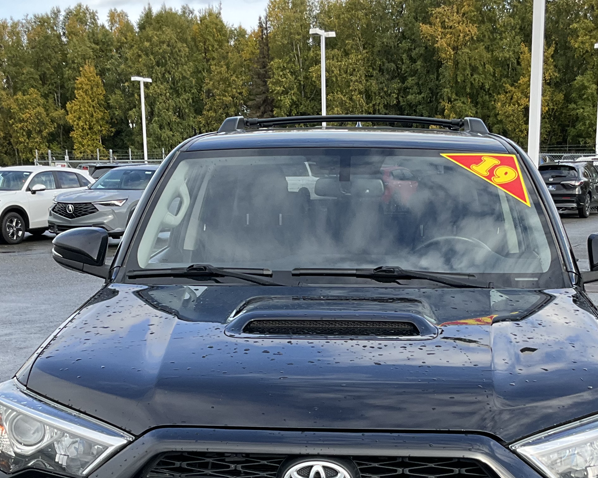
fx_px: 1062
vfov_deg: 24.9
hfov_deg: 31.4
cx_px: 324
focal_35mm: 60
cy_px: 394
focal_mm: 3
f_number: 1.8
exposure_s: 1/370
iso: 25
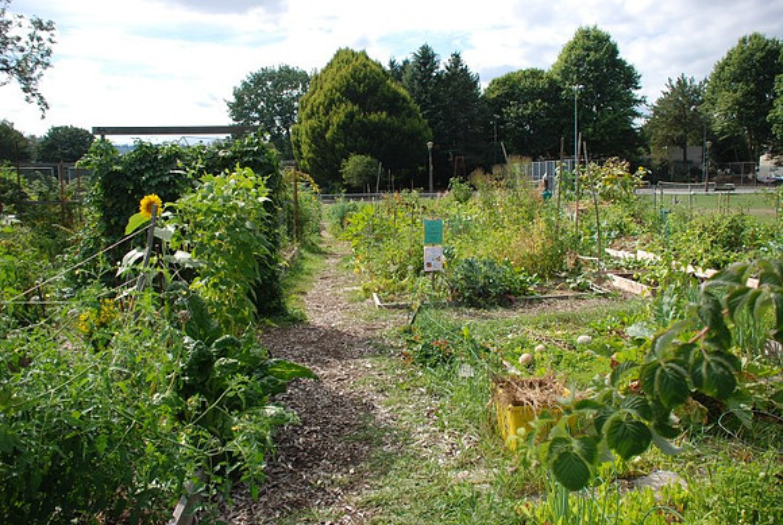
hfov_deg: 61.8
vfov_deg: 43.8
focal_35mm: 30
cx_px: 392
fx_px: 654
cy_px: 262
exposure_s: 1/500
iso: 100
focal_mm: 20
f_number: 4
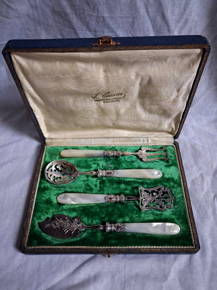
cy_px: 145
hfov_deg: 51.4
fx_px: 226
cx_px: 108
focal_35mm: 27
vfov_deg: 65.3
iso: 500
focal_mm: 4
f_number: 1.8
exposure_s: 1/33
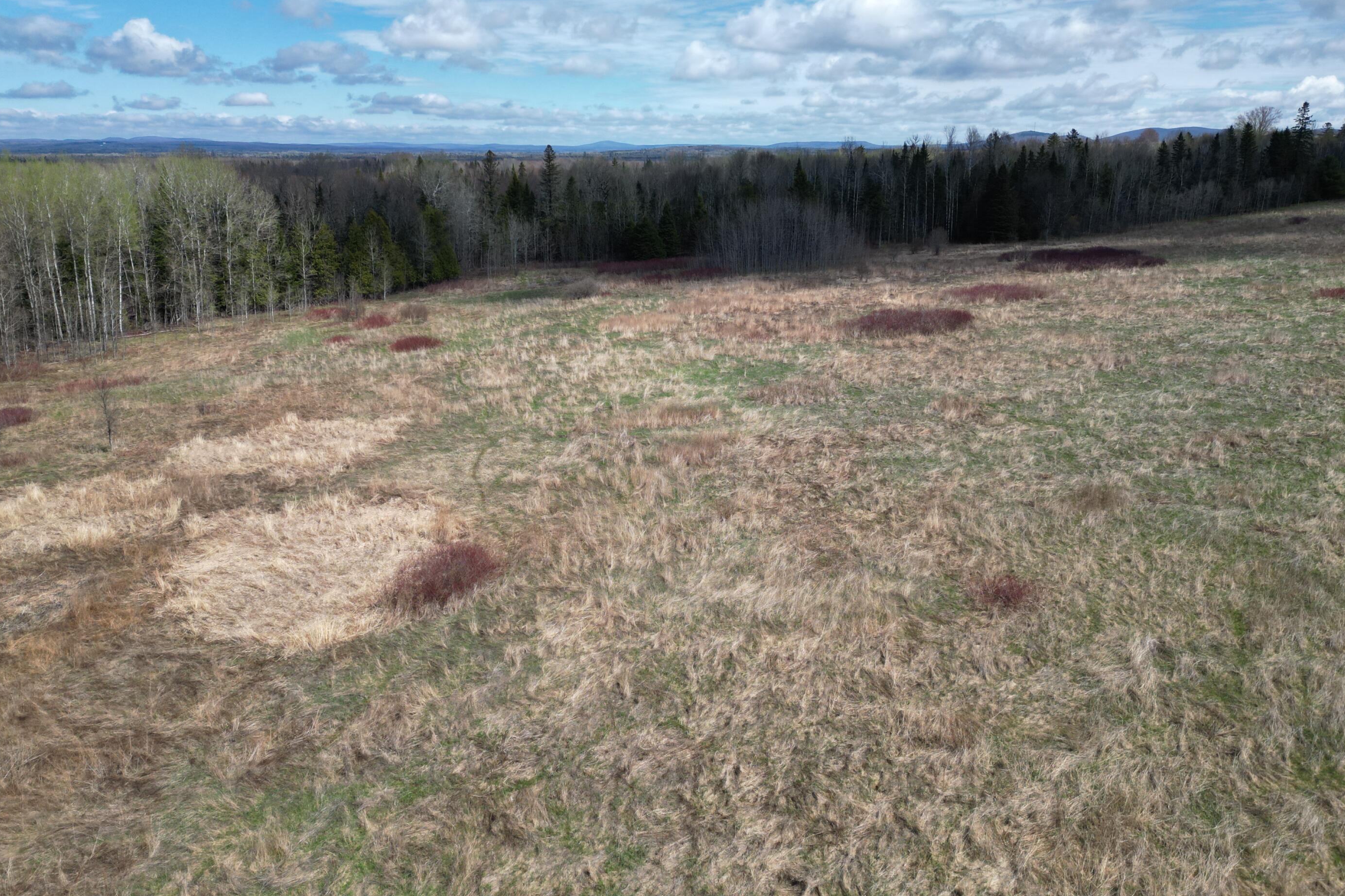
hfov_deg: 67.4
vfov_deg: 47.7
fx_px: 1009
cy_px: 372
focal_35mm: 27
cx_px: 697
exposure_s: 1/3000
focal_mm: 6.72
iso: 100
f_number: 1.7
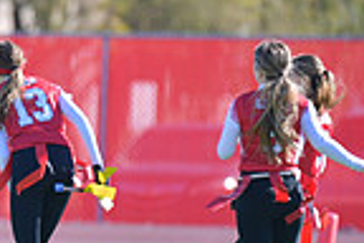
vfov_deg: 1.1
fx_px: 12213
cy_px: 123
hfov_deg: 1.7
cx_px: -76
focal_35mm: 1208
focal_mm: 300
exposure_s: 1/4000
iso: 400
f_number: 2.8
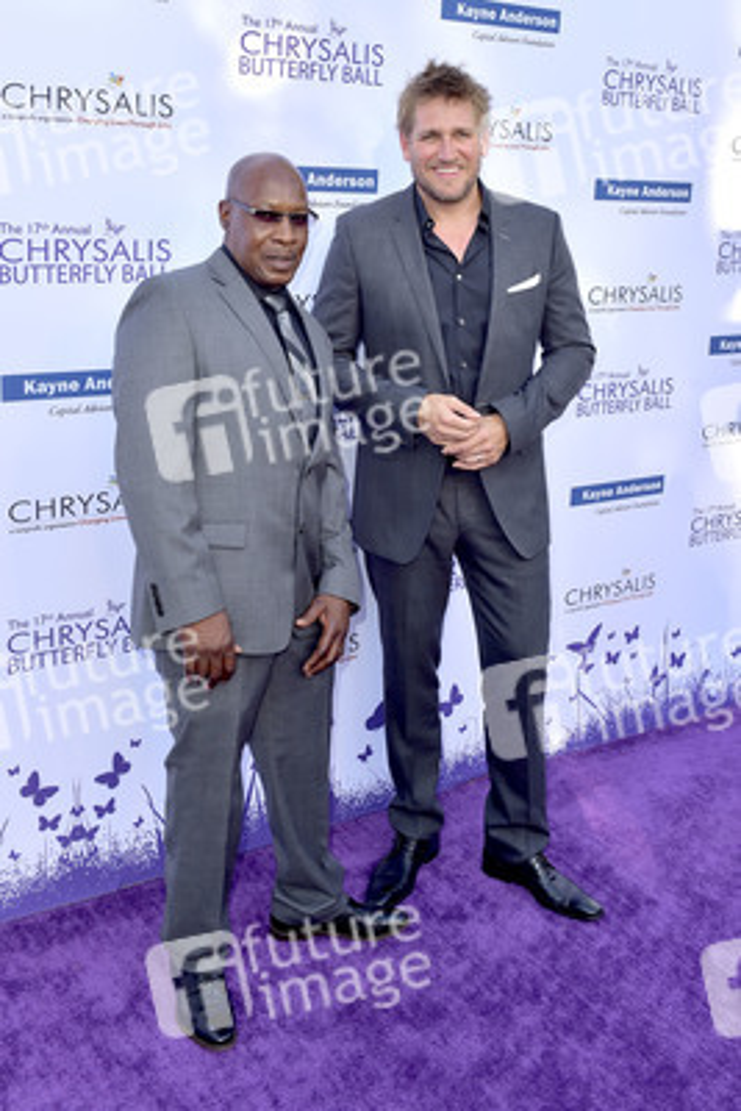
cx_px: 370
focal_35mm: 32
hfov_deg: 41.1
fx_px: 987
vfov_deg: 58.7
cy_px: 556
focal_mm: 32
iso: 200
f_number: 6.3
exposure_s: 1/250
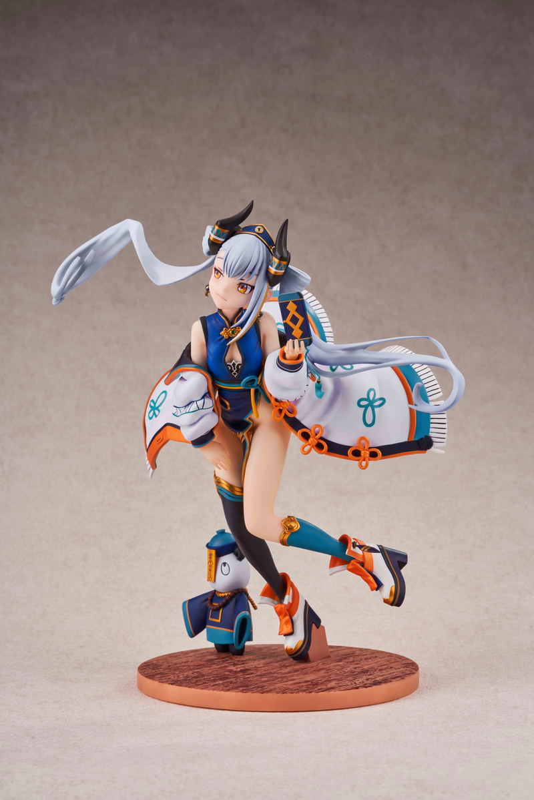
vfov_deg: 22.6
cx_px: 267
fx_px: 2001
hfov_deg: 15.2
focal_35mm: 90
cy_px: 400
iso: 100
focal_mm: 90
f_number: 18
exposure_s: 1/160
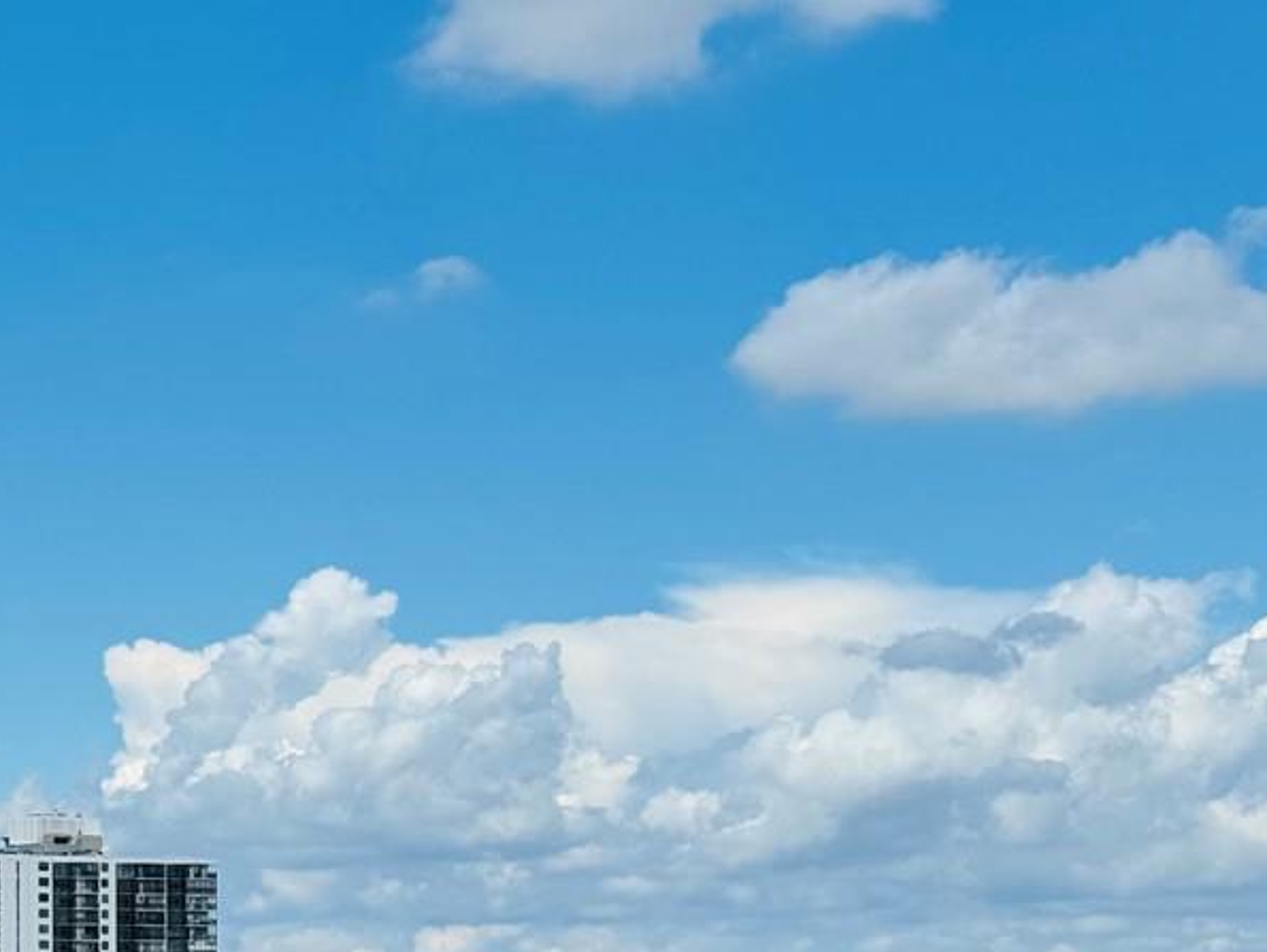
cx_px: -79
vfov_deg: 11.4
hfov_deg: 14.9
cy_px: 937
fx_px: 4724
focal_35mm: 129
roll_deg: -0.2
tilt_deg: +1.4
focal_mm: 6.76
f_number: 1.78
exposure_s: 1/7937
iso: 64
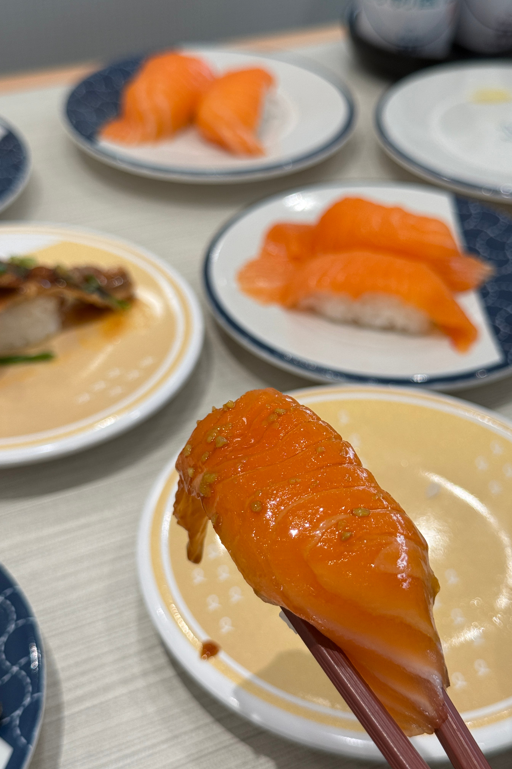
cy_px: 384
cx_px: 270
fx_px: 1067
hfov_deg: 27.0
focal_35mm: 50
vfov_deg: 39.6
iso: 80
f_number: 1.78
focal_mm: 6.76
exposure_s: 1/100
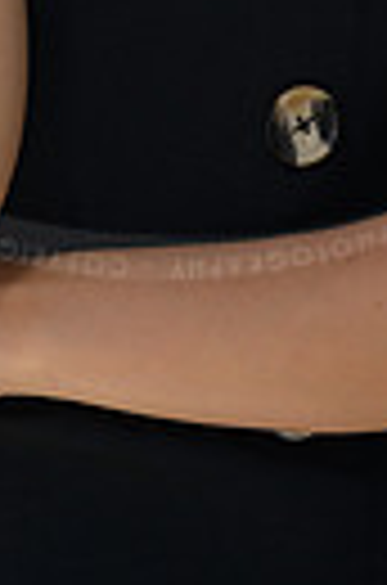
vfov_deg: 6.9
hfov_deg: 4.6
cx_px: 119
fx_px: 4782
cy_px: -306
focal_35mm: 295
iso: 160
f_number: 3.2
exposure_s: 1/800
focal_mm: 85
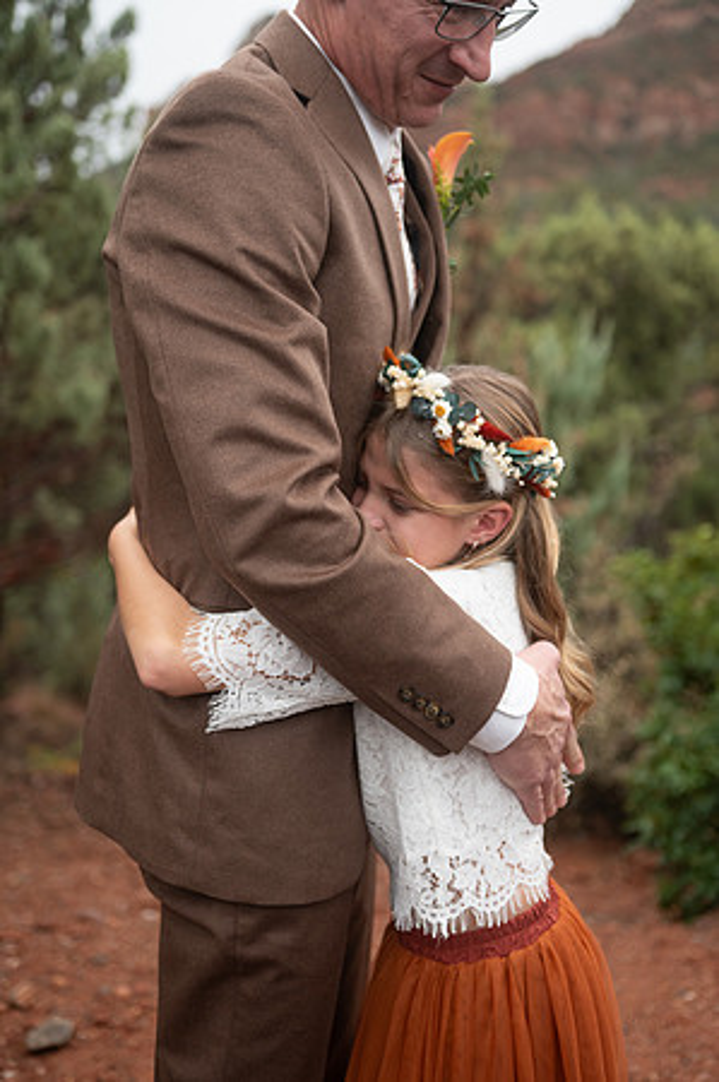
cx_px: 360
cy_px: 541
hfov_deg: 29.8
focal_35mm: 45
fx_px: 1351
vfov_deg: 43.6
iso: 640
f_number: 3.2
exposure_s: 1/2000
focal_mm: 45
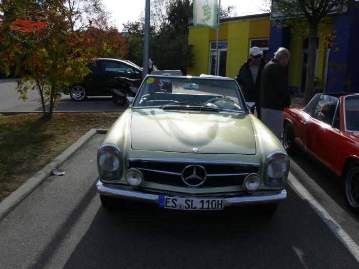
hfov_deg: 52.6
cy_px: 134
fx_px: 363
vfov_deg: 40.7
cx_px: 180
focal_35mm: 35
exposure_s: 1/500
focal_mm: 7.4
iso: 100
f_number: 7.1
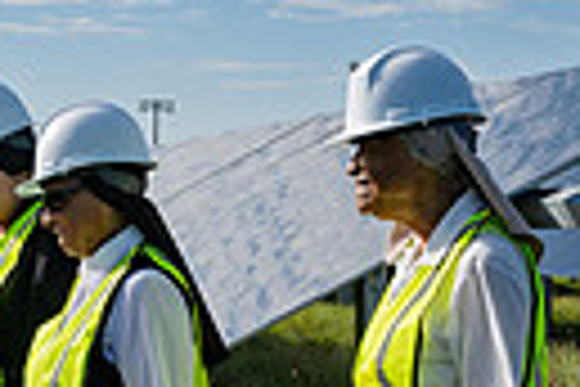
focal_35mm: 126
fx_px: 2030
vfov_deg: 10.9
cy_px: 281
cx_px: -130
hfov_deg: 15.6
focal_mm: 28
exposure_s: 1/500
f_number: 11
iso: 200
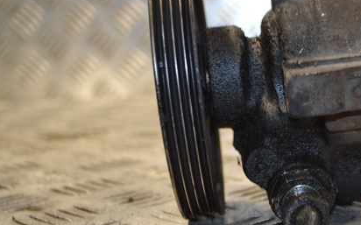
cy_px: 96
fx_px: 747
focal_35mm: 76
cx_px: 248
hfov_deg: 27.0
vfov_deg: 17.1
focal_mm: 32
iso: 320
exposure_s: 1/60
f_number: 4.8
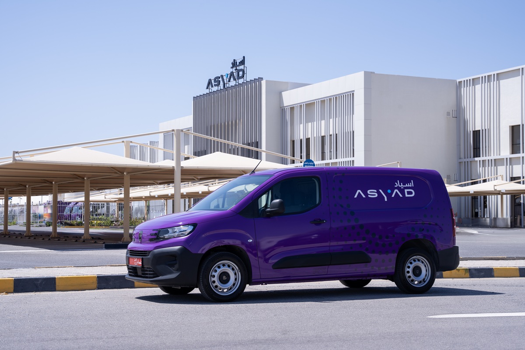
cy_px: 175
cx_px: 262
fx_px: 904
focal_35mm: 62
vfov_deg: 21.9
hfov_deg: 32.4
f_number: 10
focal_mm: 62
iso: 100
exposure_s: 1/160
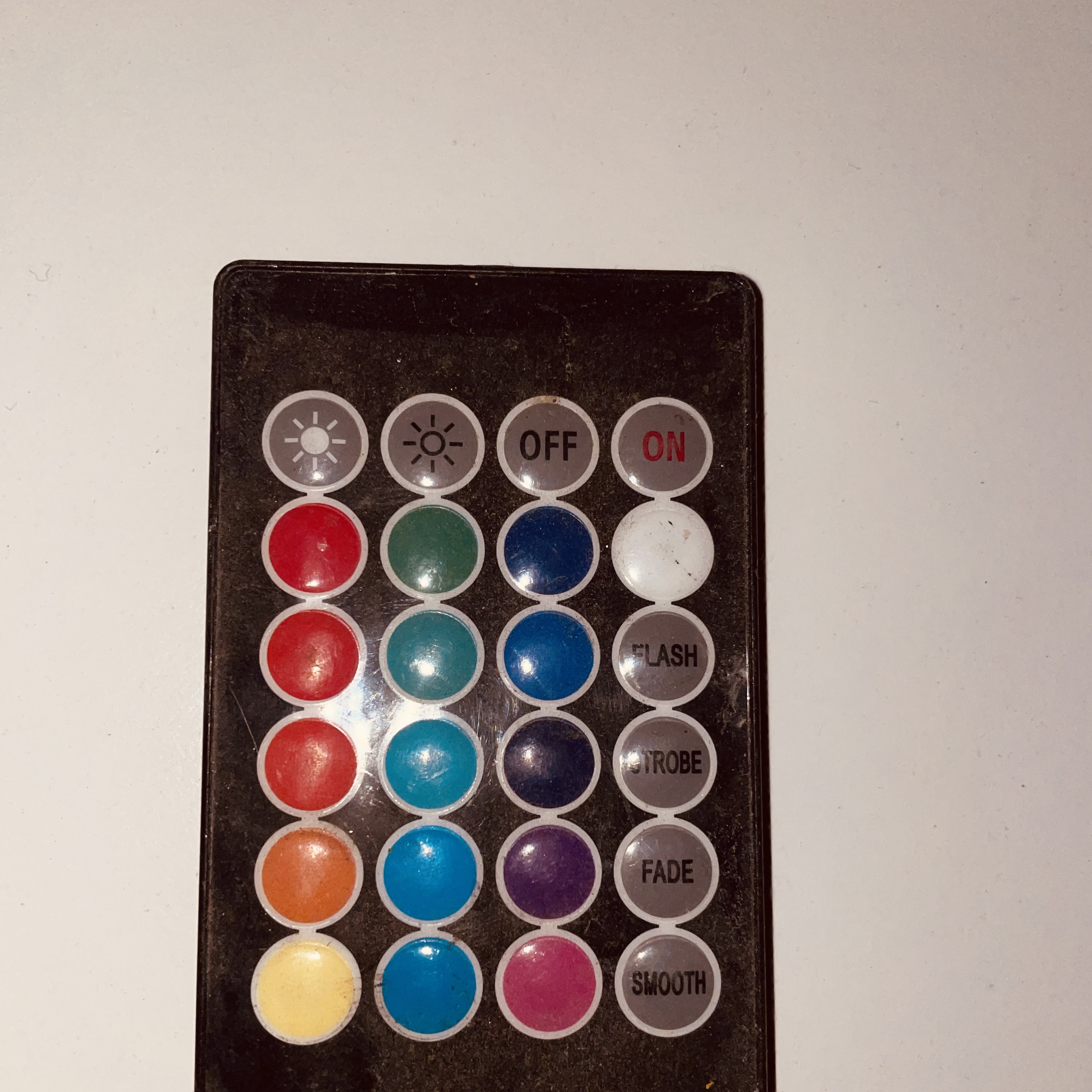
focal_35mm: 31
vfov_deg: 52.3
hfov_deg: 52.5
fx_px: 1106
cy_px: 638
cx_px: 544
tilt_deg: -84.1
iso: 32
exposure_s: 1/62
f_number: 1.6
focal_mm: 4.2
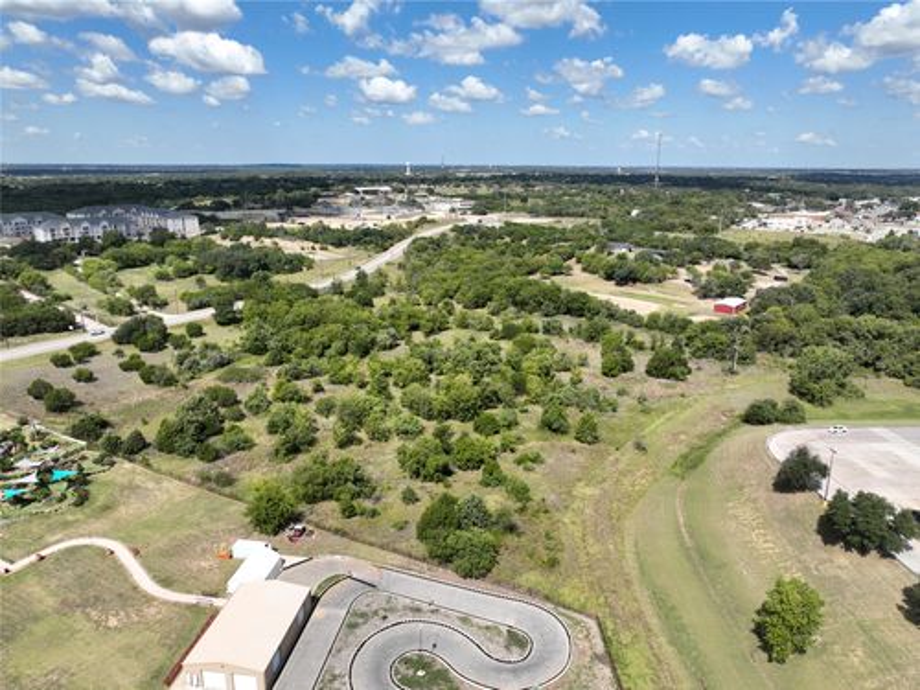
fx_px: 638
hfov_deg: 71.6
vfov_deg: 56.8
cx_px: 460
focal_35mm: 24
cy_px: 345
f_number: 2.8
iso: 110
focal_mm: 12.29
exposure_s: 1/2000
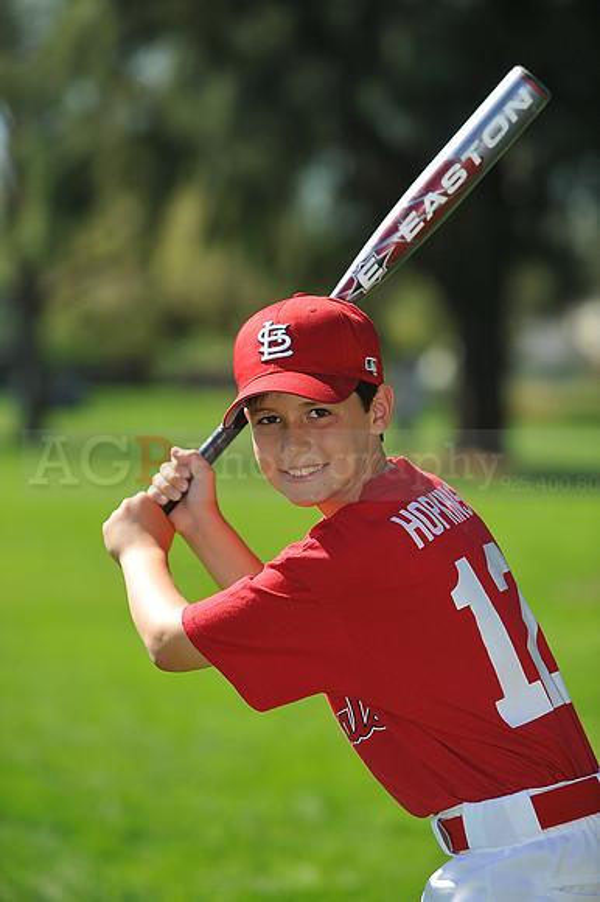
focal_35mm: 165
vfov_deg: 12.5
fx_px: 4130
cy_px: 451
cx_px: 300
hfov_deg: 8.3
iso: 200
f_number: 4.5
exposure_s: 1/1000
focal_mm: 165
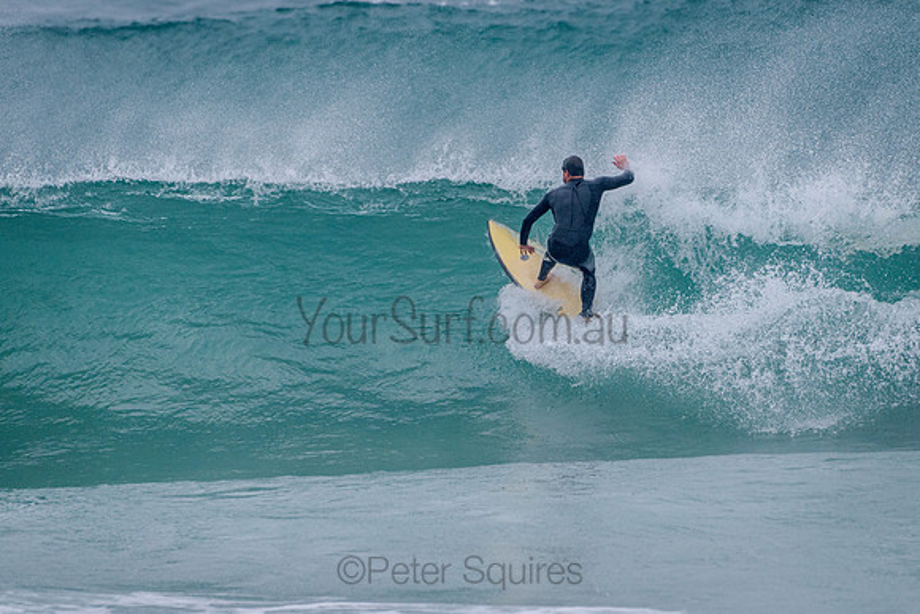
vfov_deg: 2.2
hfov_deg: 3.4
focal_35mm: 613
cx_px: 460
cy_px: 307
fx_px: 15656
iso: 1000
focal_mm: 500
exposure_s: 1/2000
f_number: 5.6
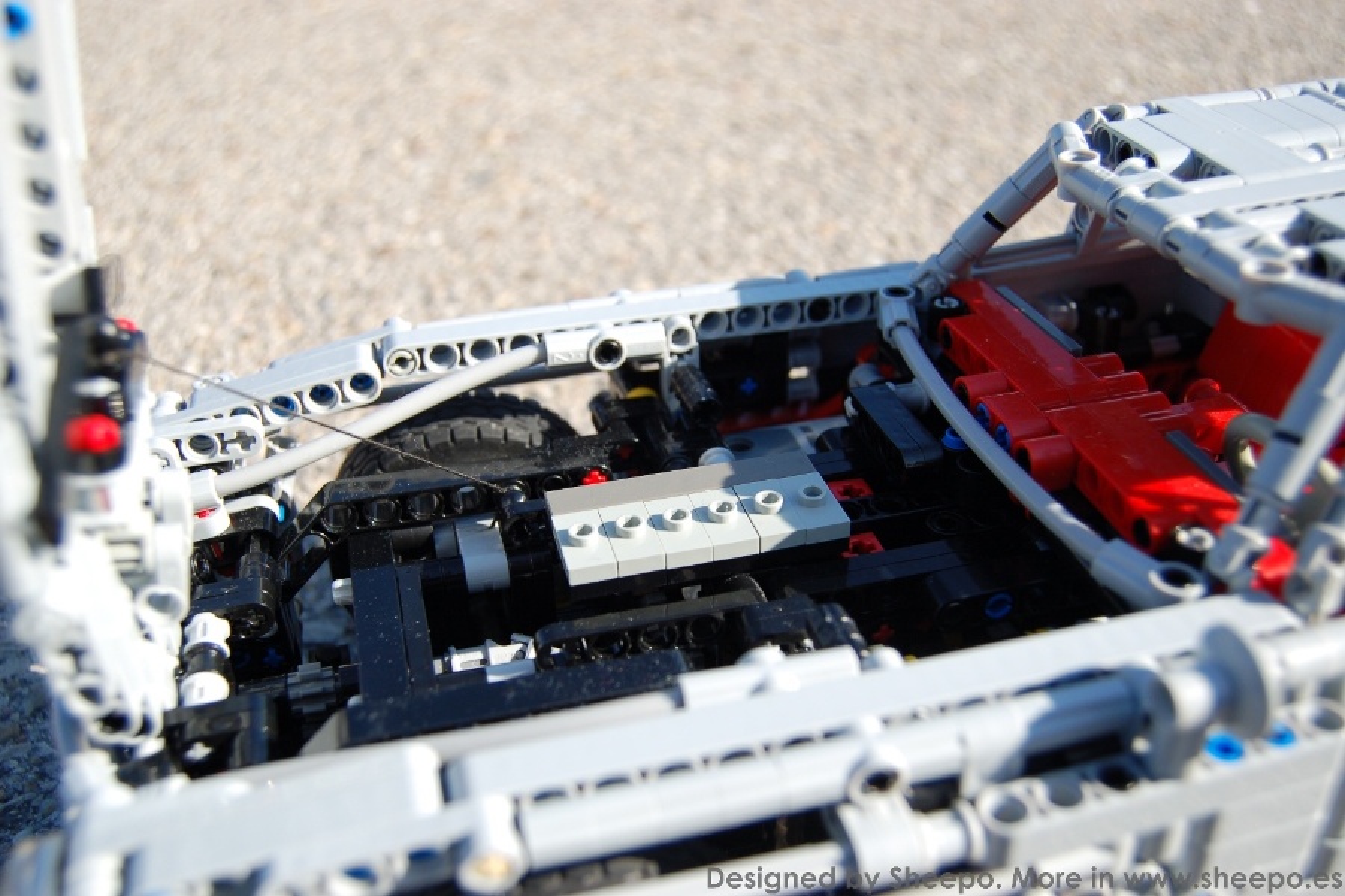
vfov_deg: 38.4
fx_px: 1289
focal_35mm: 34
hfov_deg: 55.1
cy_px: 448
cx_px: 672
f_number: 4
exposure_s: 1/640
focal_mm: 23
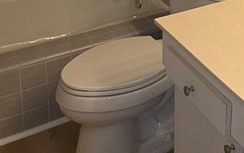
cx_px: 253
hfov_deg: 29.1
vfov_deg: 17.8
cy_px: -79
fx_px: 432
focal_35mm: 65
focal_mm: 2.2
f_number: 1.9
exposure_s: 1/60
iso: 100
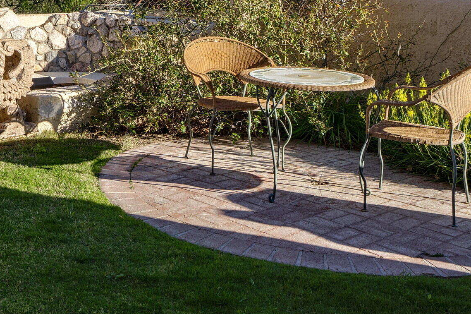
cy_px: -26
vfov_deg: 21.8
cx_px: 27
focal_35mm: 59
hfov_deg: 31.9
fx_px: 772
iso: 100
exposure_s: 1/80
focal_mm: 24
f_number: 11
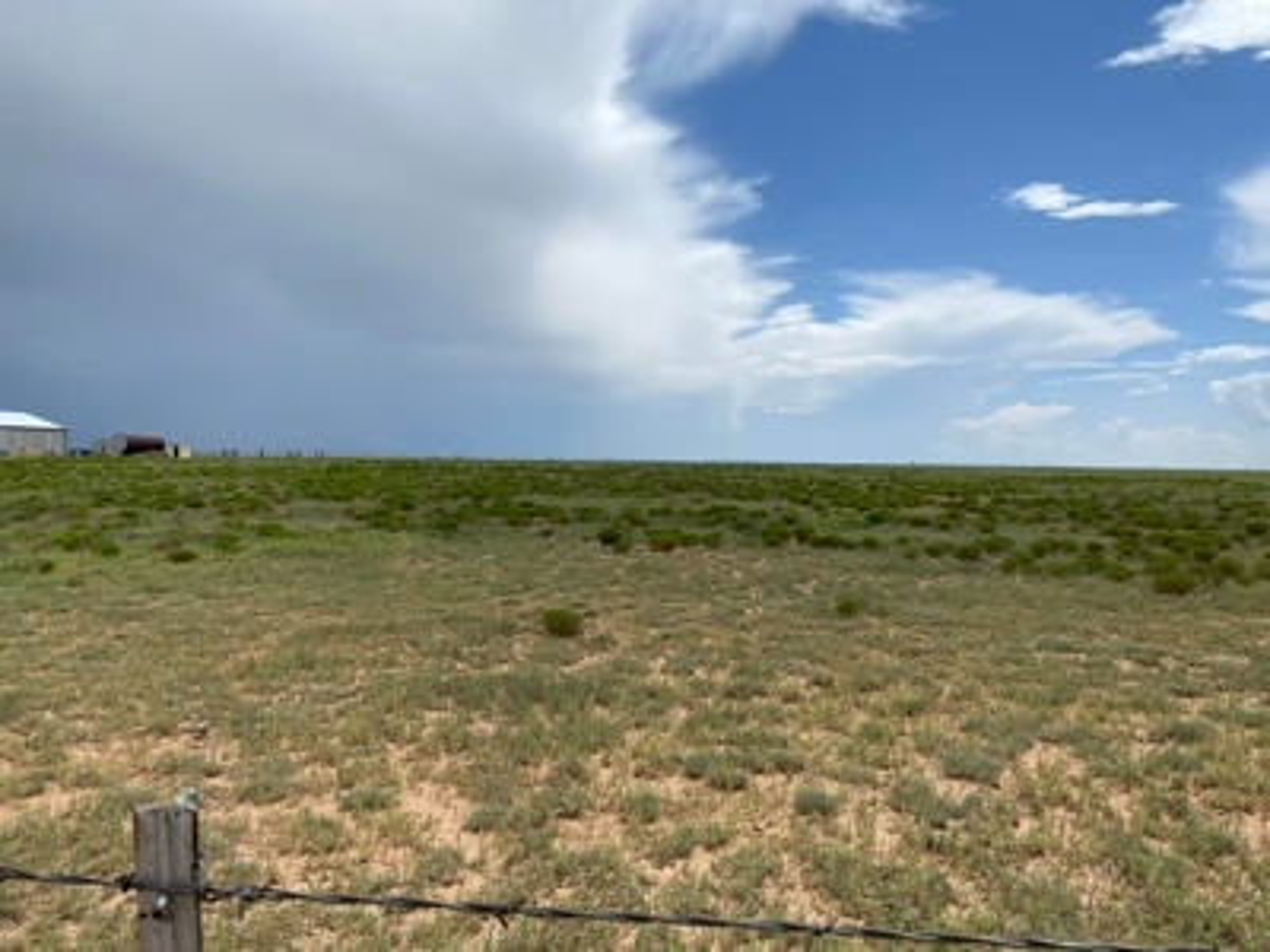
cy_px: 476
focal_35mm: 26
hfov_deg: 67.3
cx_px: 635
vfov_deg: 53.1
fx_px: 954
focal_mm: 4.25
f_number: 1.8
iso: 32
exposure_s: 1/5025
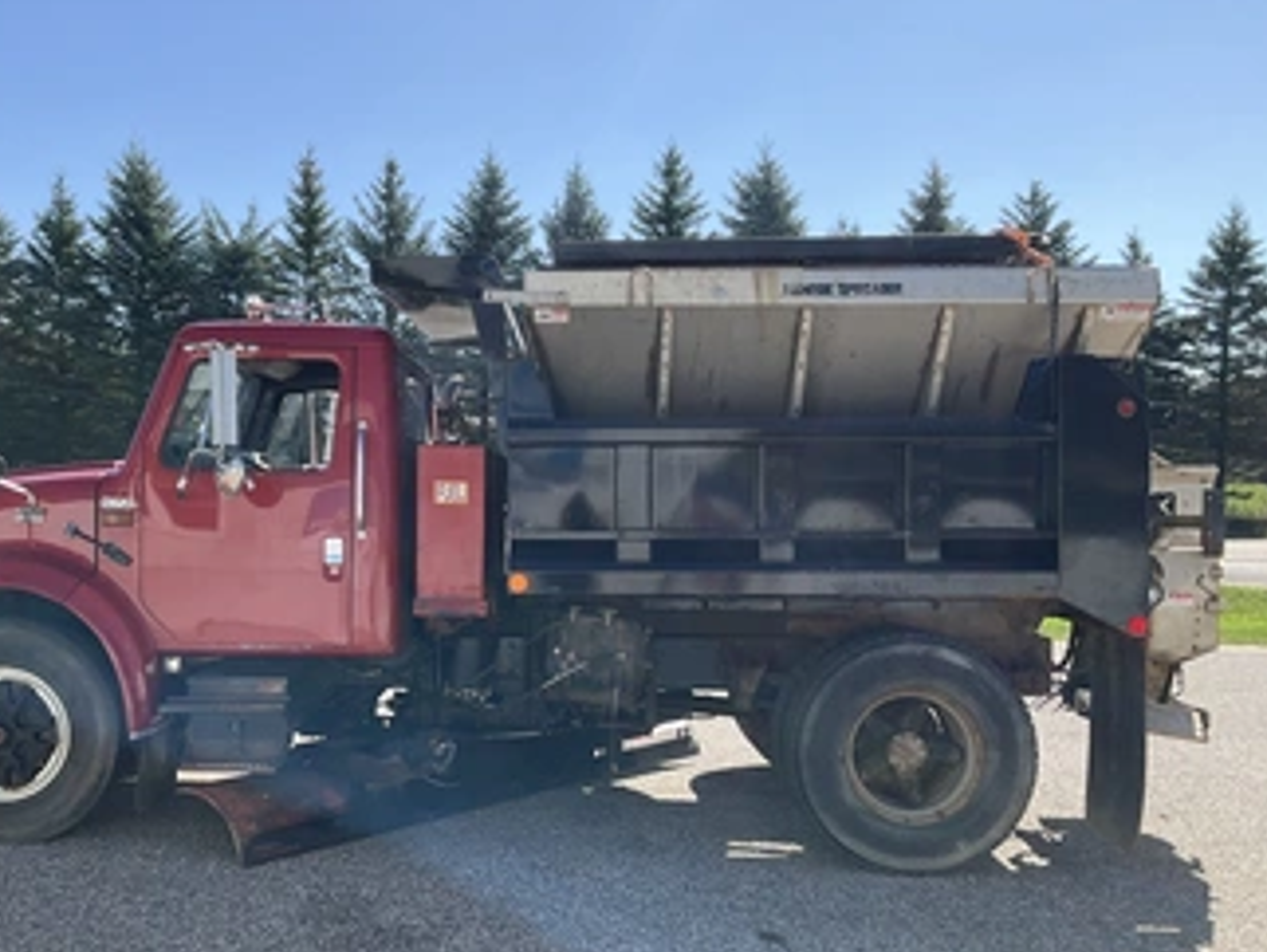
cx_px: 539
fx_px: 1319
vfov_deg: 39.6
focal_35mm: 36
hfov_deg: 51.1
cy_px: 547
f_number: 1.8
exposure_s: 1/1195
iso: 25
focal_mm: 3
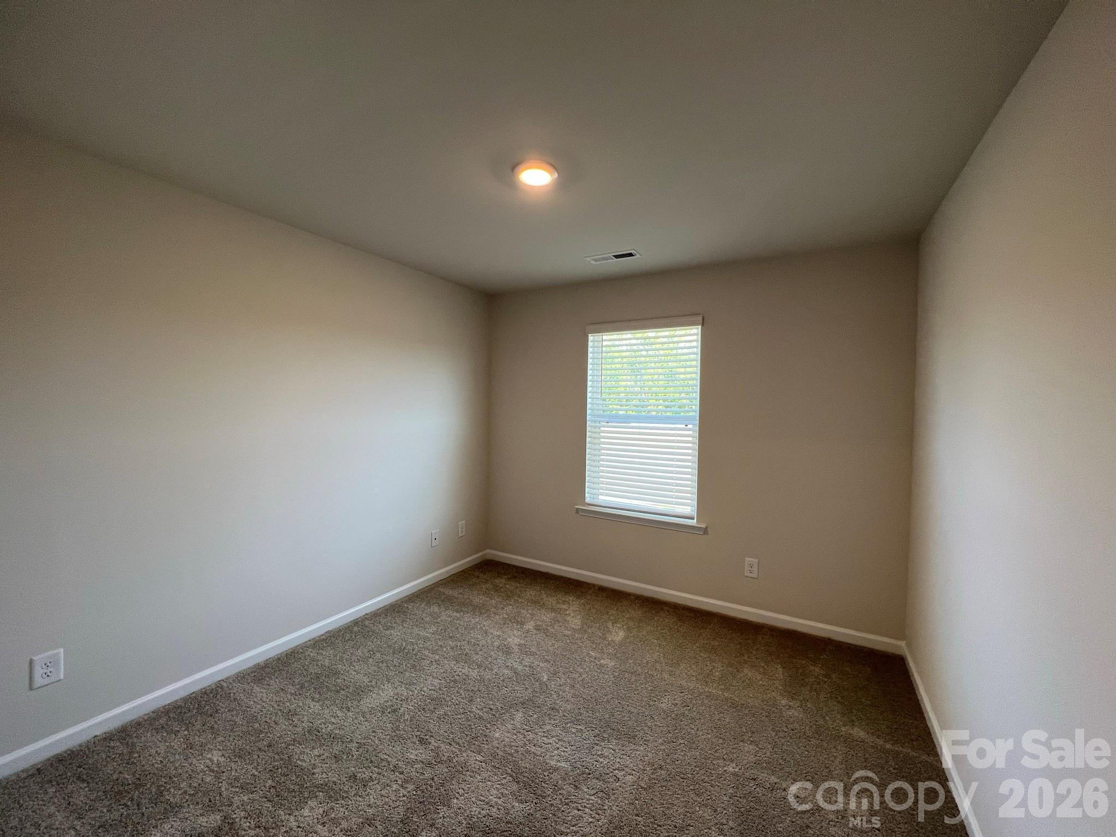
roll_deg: -1.3
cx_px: 558
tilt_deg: -2.8
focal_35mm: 13
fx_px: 419
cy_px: 418
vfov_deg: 89.9
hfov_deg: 106.2
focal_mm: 1.57
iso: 100
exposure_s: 1/120
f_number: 1.8
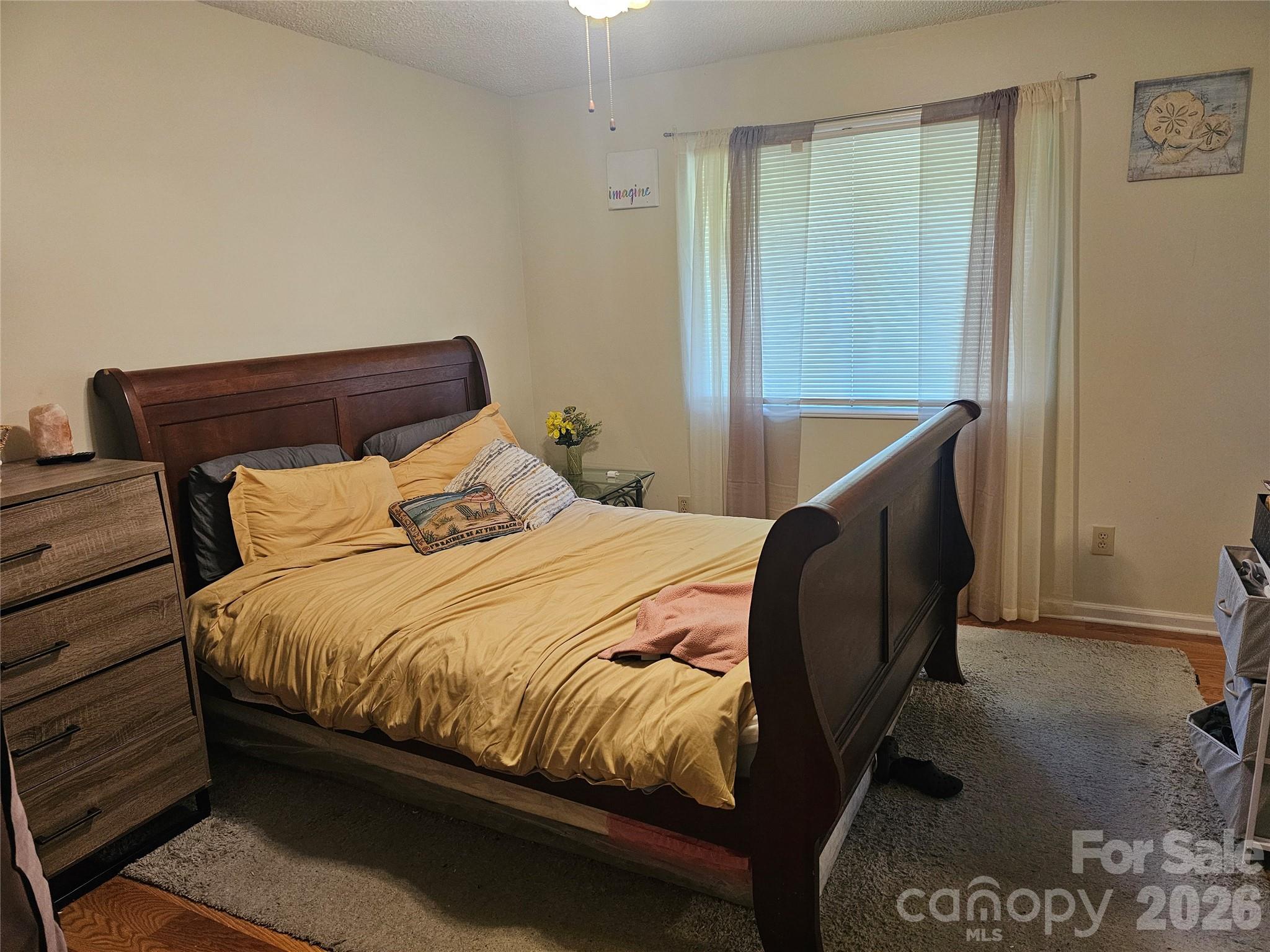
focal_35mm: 23
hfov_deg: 73.9
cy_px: 476
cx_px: 635
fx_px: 844
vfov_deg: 58.9
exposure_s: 1/120
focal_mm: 6.3
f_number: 1.7
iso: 500
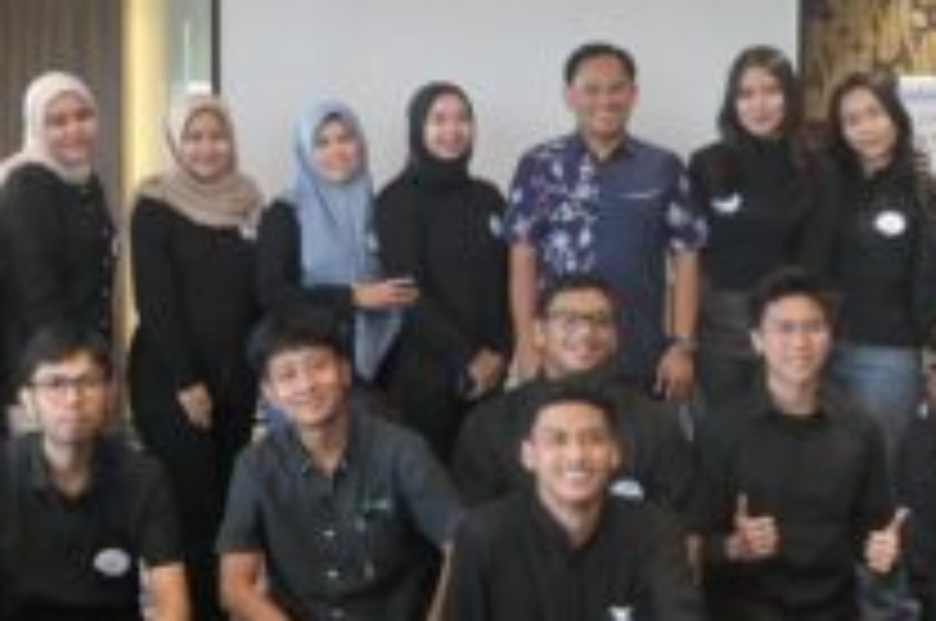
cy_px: 218
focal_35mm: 65
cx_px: 468
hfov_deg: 31.0
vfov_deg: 20.8
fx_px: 1687
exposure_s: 1/80
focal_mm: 9.9
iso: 1250
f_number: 2.2
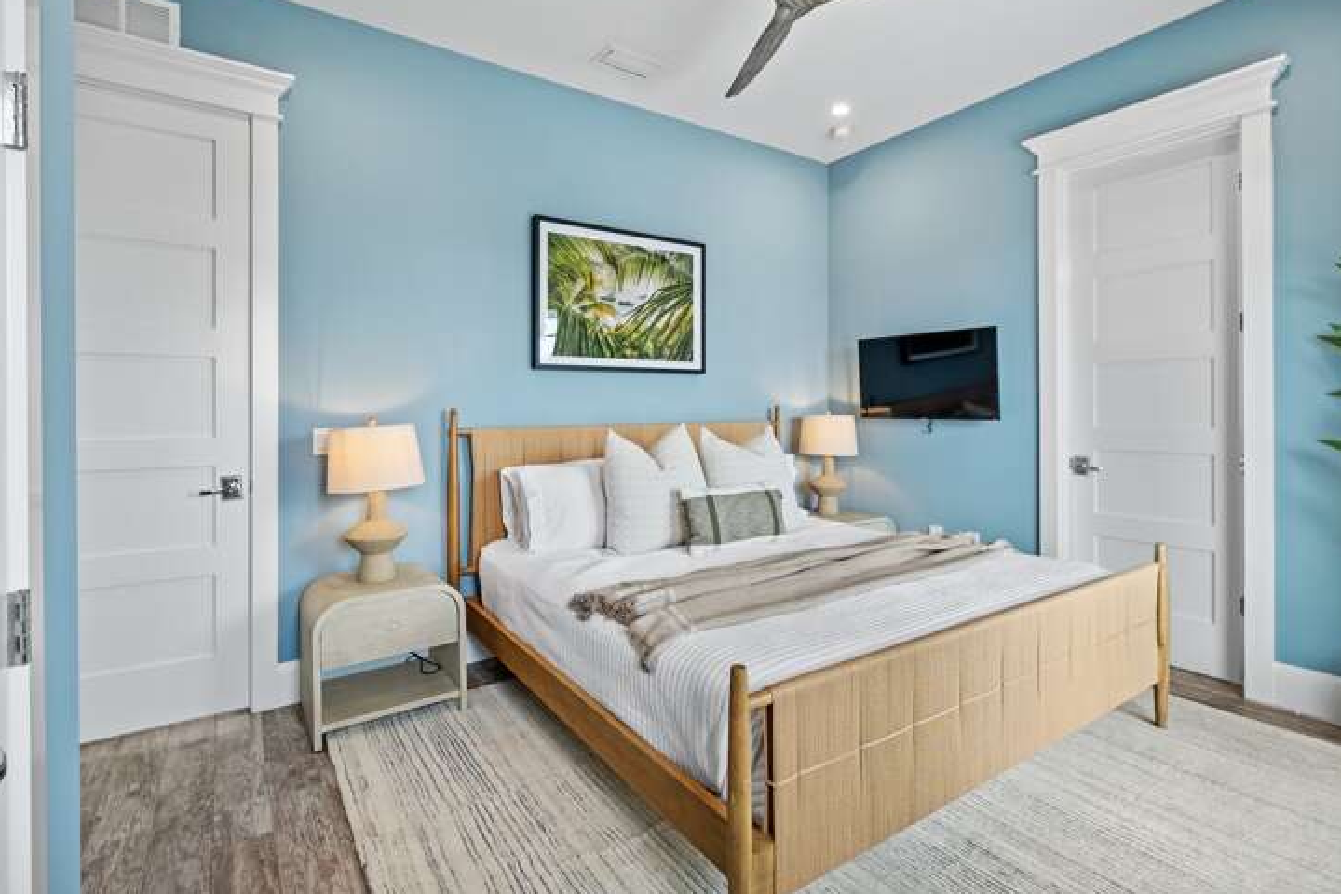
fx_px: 596
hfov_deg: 96.7
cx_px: 646
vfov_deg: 73.7
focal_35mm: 16
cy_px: 423
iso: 400
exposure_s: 1/15
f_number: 5
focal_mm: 10
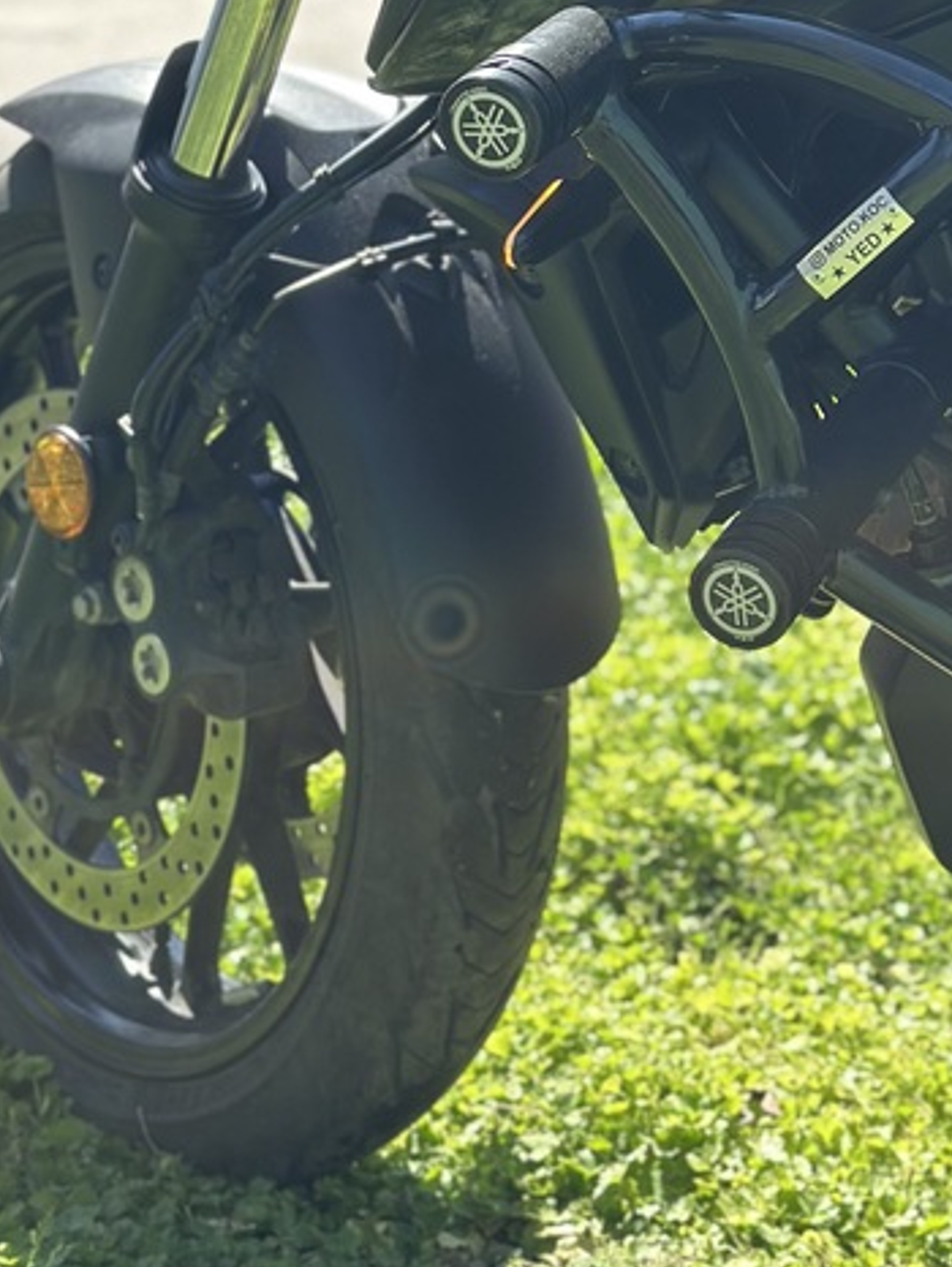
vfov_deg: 18.6
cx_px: 906
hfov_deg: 14.2
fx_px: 3773
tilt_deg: -3.2
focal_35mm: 103
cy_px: -5
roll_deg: +0.8
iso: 80
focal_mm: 6.86
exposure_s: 1/1376
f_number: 1.78
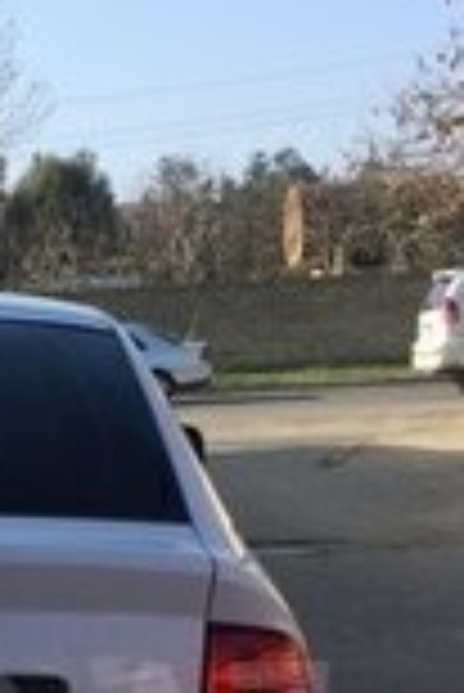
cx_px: -131
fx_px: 1871
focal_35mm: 97
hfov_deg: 13.6
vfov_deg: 20.2
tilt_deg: -12.5
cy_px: 729
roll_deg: +2.8
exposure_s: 1/1172
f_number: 2.2
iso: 32
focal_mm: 4.15
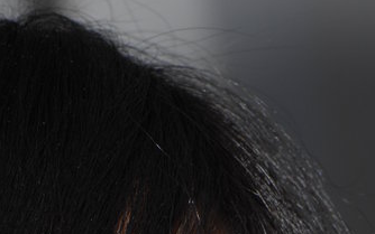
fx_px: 5025
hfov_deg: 4.3
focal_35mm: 492
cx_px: 48
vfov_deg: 2.7
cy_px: 498
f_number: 7.1
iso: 200
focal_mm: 105
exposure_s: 1/250
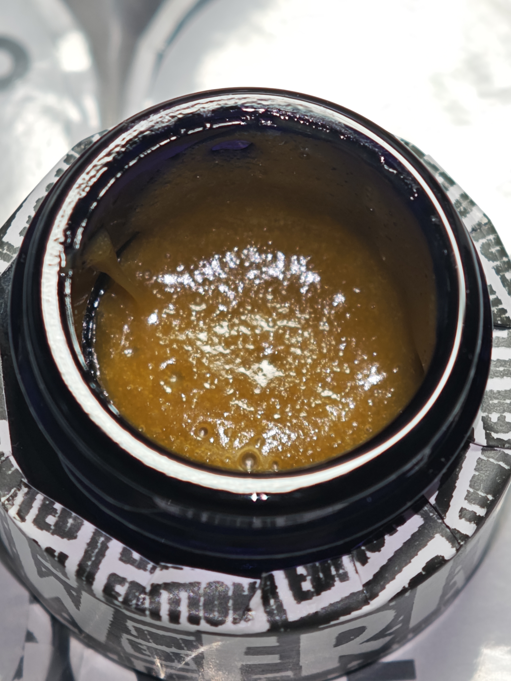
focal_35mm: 140
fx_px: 2756
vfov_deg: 14.1
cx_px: 256
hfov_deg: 10.6
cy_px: 340
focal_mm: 11.5
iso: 50
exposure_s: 1/101
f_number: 1.8
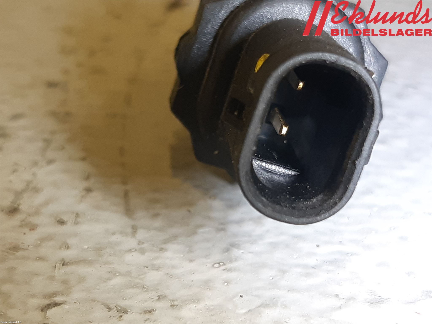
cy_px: 162
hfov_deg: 67.3
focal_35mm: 26
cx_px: 216
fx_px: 324
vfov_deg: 53.1
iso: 80
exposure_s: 1/50
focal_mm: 3.93
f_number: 1.7
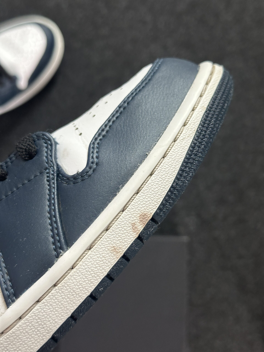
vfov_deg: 39.7
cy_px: 176
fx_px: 488
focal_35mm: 48
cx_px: 132
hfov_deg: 30.3
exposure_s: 1/50
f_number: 1.78
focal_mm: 6.86
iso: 200
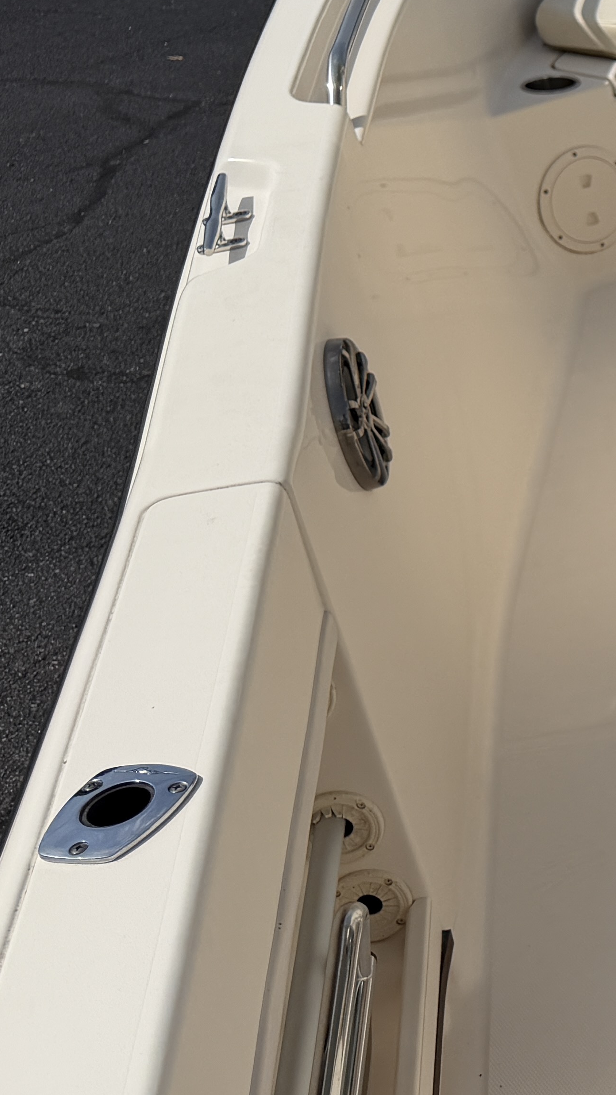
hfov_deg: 14.5
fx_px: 1888
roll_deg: +0.0
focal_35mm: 65
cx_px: 1329
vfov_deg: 32.3
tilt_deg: -26.1
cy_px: 450
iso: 80
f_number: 1.78
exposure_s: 1/14286
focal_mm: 6.76
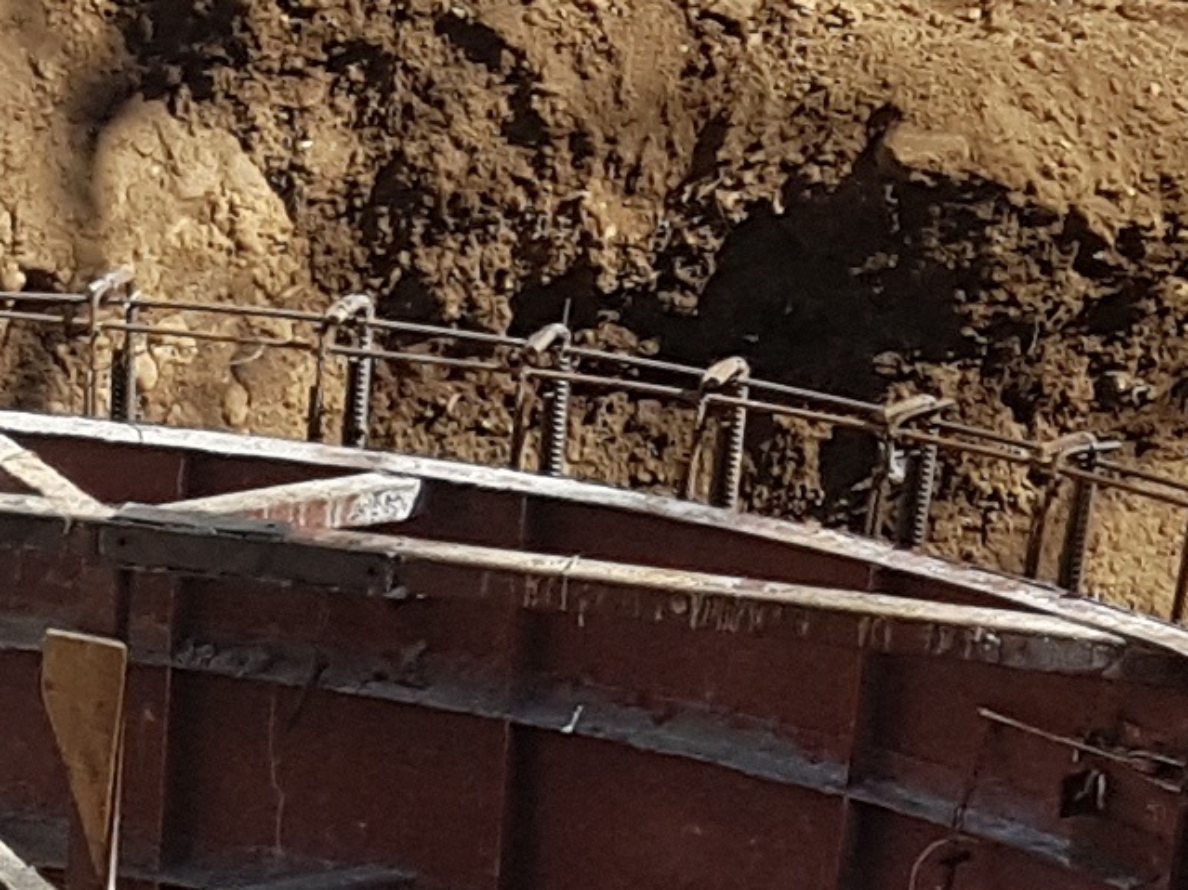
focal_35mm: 164
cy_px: 1334
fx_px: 5627
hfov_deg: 11.3
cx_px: -853
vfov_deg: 8.8
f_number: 1.7
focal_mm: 4.2
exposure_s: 1/1308
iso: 40
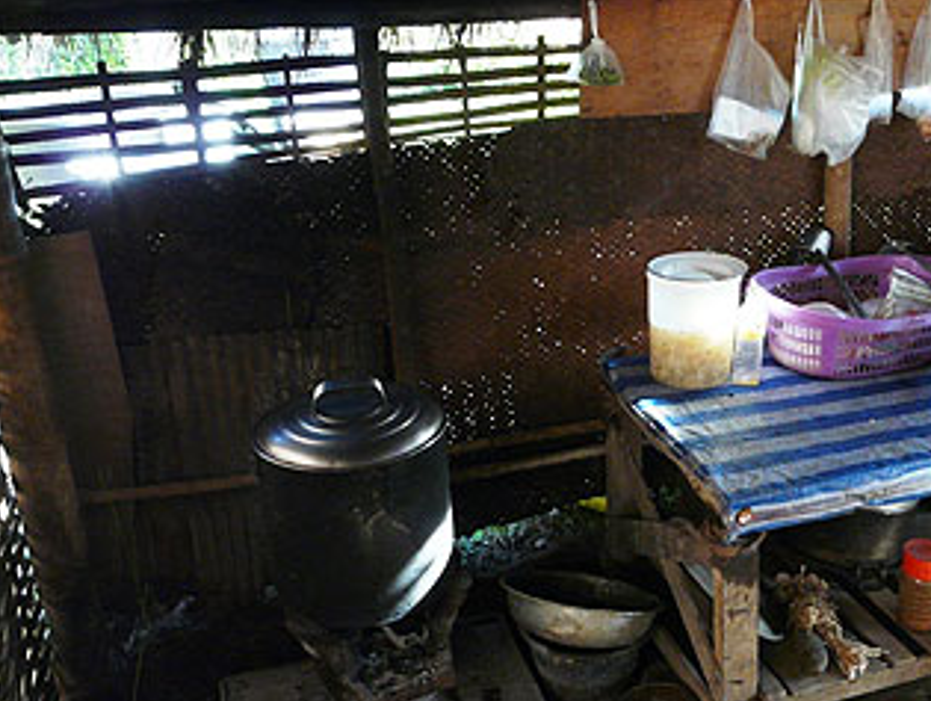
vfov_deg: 36.0
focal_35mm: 40
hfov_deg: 45.9
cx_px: 635
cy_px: 349
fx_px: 1077
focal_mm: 4.6
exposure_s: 1/30
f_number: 3.6
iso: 200
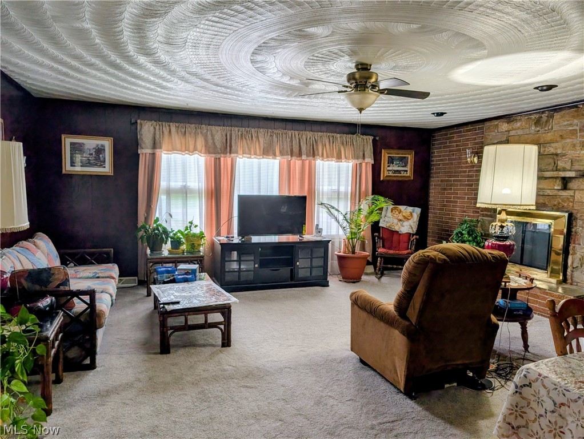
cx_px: 292
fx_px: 405
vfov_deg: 56.9
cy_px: 220
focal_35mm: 24
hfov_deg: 71.5
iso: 20
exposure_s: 1/168
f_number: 1.68
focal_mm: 6.9
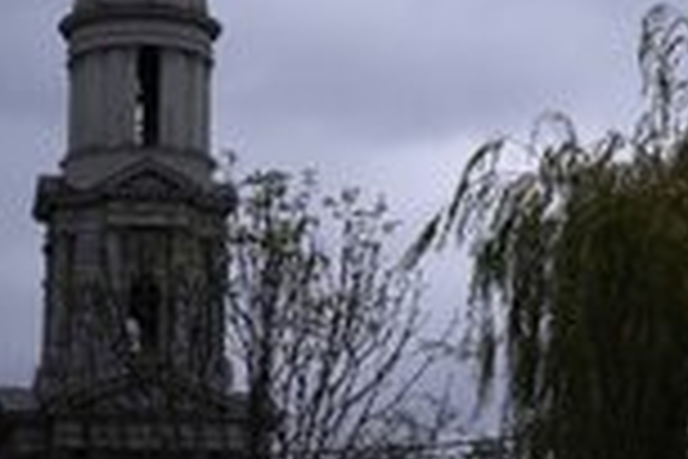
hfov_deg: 10.4
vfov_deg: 7.0
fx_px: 3745
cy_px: 79
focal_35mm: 196
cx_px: 648
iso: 3200
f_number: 2.8
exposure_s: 1/160
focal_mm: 75
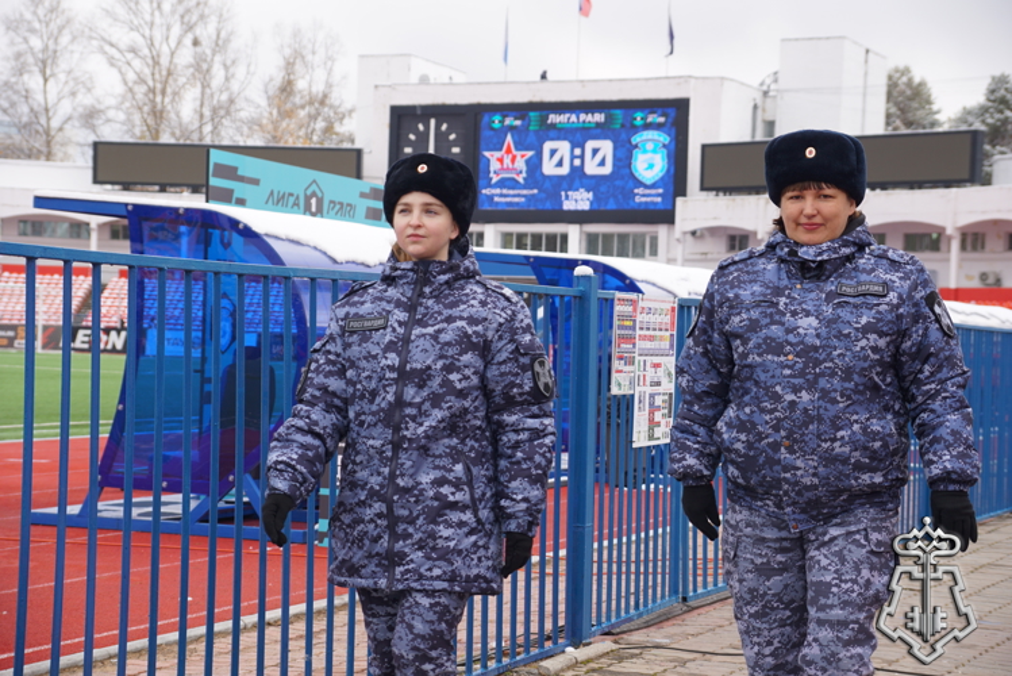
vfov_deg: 18.2
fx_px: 2109
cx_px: 506
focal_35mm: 75
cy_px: 338
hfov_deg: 27.0
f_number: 5
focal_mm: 50
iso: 100
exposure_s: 1/200
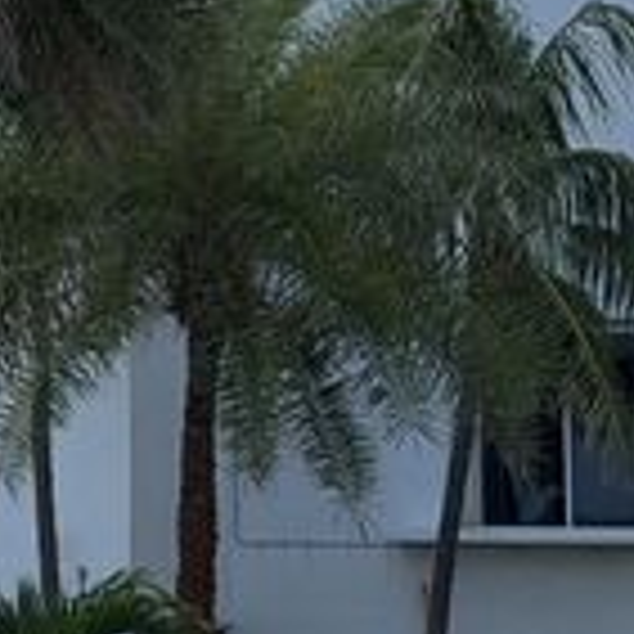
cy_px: -342
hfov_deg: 9.0
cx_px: -153
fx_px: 3978
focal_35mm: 192
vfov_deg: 8.9
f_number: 1.78
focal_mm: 6.76
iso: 64
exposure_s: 1/6024
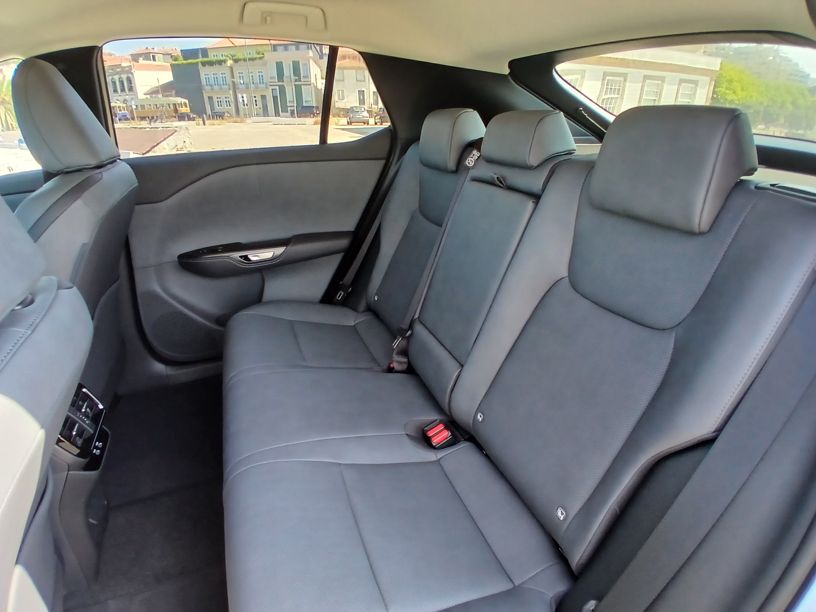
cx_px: 408
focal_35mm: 17
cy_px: 306
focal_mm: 1.4
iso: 64
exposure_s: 1/50
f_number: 2.2
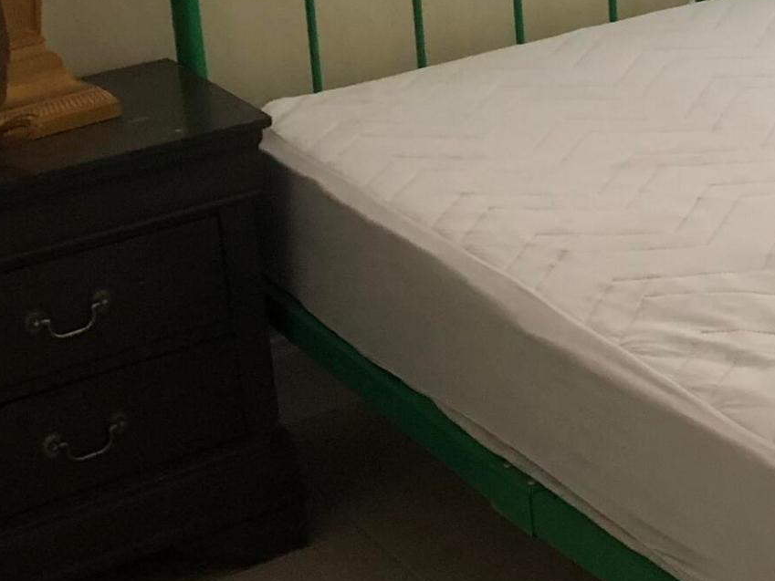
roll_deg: +2.5
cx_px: 1059
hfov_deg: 18.9
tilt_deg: -11.3
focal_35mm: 95
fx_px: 2127
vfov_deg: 14.9
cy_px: -173
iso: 40
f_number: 1.8
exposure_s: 1/17
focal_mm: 3.99
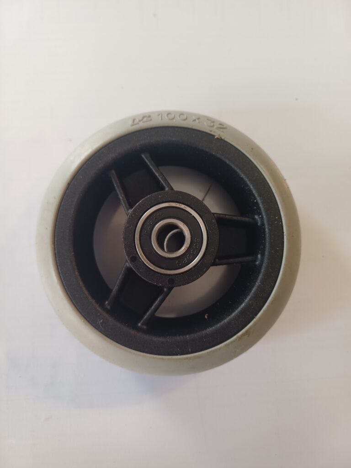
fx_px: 338
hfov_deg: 54.9
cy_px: 234
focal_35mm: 25
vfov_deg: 69.4
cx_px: 176
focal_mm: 4.65
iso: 160
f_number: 1.8
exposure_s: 1/50
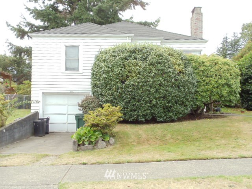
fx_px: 364
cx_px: 126
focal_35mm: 50
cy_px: 94
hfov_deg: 38.2
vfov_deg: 29.1
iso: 200
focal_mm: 6.81
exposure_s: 1/100
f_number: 3.7
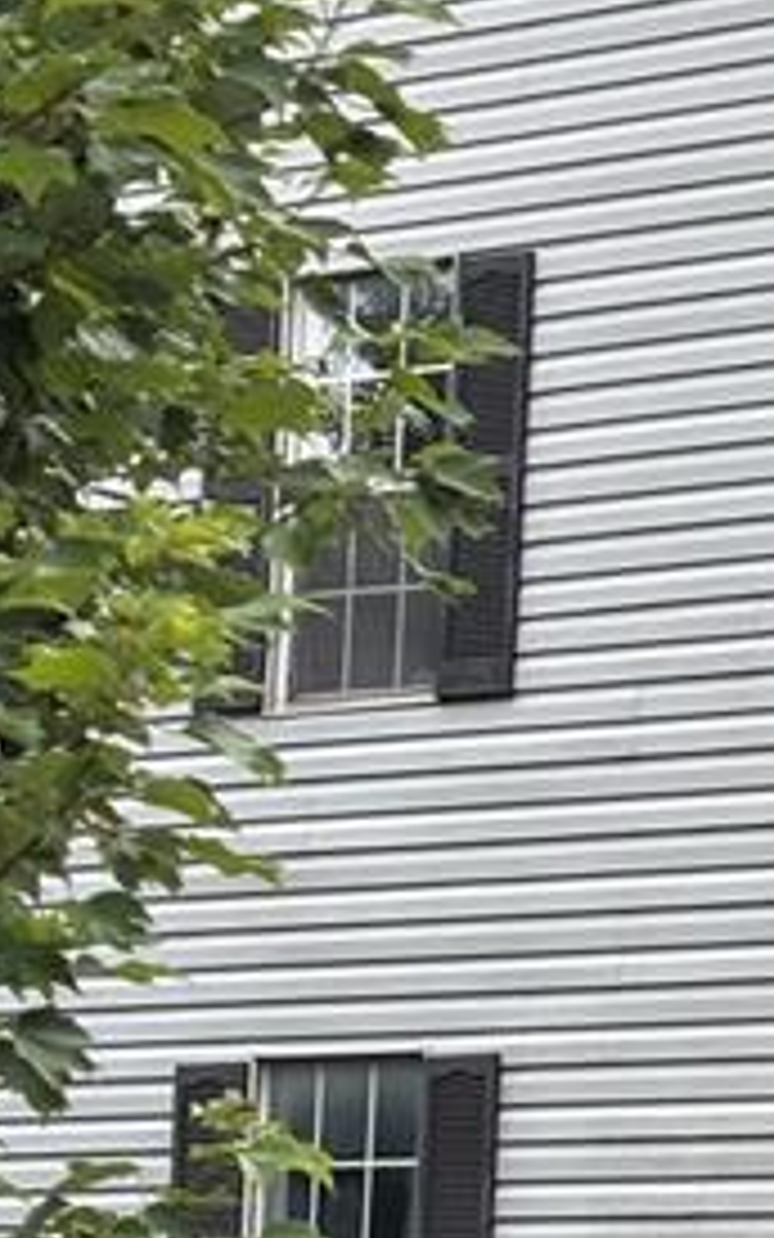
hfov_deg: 6.2
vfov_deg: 10.2
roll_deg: -2.0
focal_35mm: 205
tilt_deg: +5.7
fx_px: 6915
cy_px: 954
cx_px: 1773
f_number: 1.6
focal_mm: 5.96
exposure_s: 1/462
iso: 32
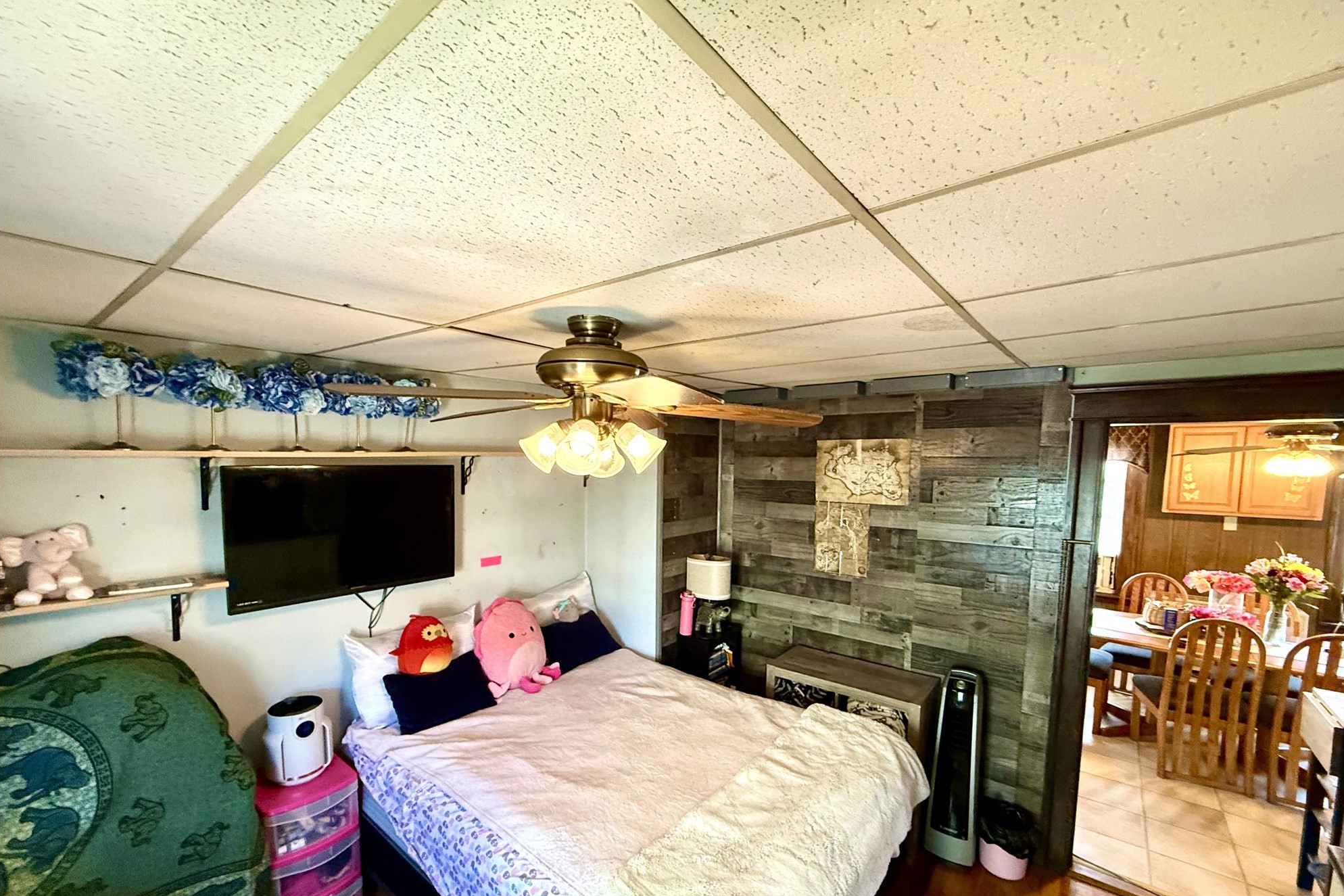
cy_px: 508
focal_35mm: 15
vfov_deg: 76.9
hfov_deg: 100.4
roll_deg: -0.5
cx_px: 665
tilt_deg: -5.8
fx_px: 560
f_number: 2.2
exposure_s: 1/60
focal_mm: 2.22
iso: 500
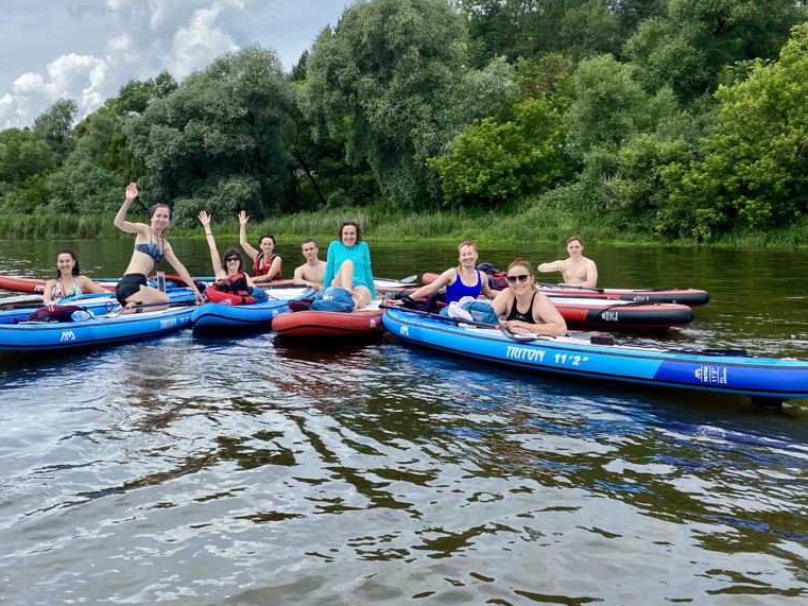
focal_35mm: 35
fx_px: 817
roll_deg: -0.3
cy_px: 219
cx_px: 327
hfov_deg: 52.3
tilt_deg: -0.9
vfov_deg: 40.4
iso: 32
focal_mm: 4.25
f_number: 1.8
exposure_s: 1/3125
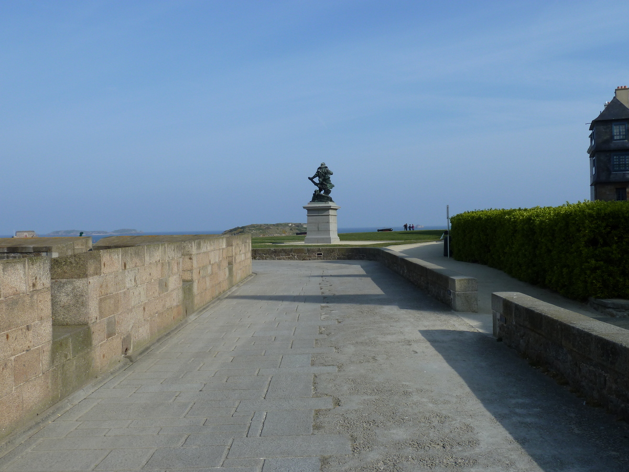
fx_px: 636
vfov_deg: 40.7
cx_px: 314
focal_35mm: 35
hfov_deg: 52.6
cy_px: 236
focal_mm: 5.7
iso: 80
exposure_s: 1/500
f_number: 5
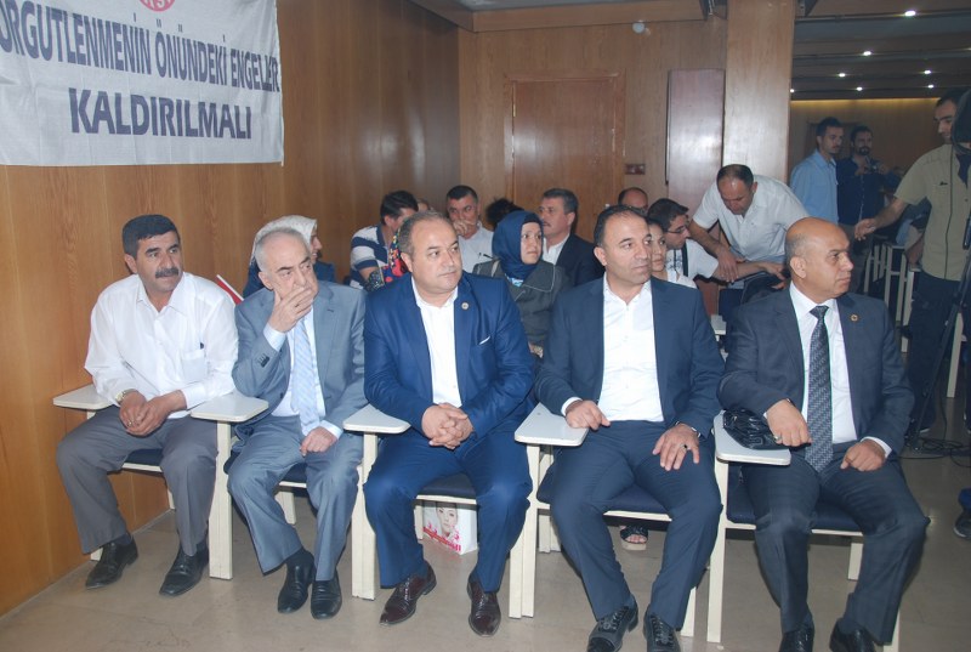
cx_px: 486
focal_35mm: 33
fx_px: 892
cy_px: 326
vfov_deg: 40.1
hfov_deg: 57.1
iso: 200
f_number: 4
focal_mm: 22
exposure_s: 1/60
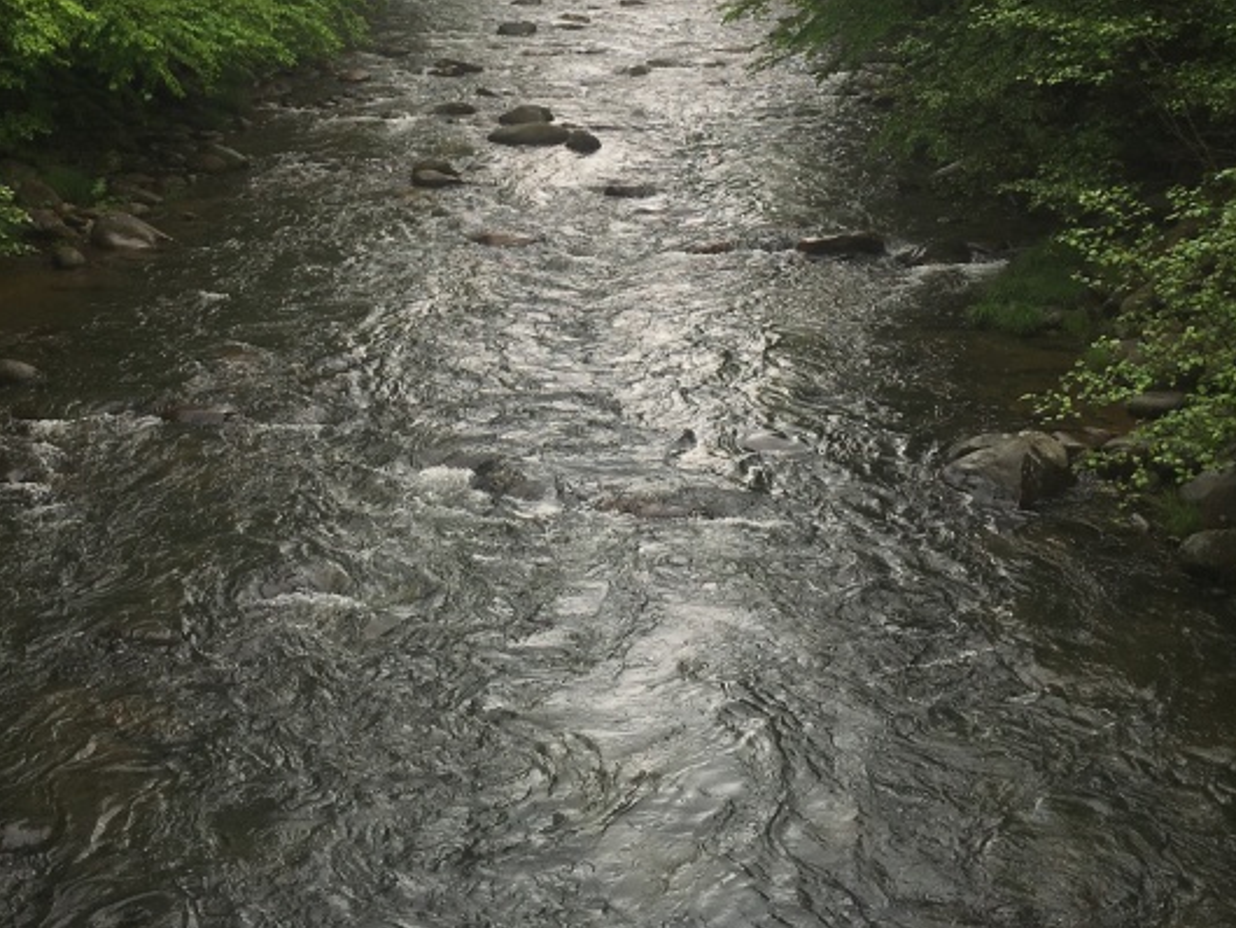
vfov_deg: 25.1
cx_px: 539
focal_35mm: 56
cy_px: 51
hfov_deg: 34.3
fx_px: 2000
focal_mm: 4.15
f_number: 2.2
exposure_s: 1/208
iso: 25
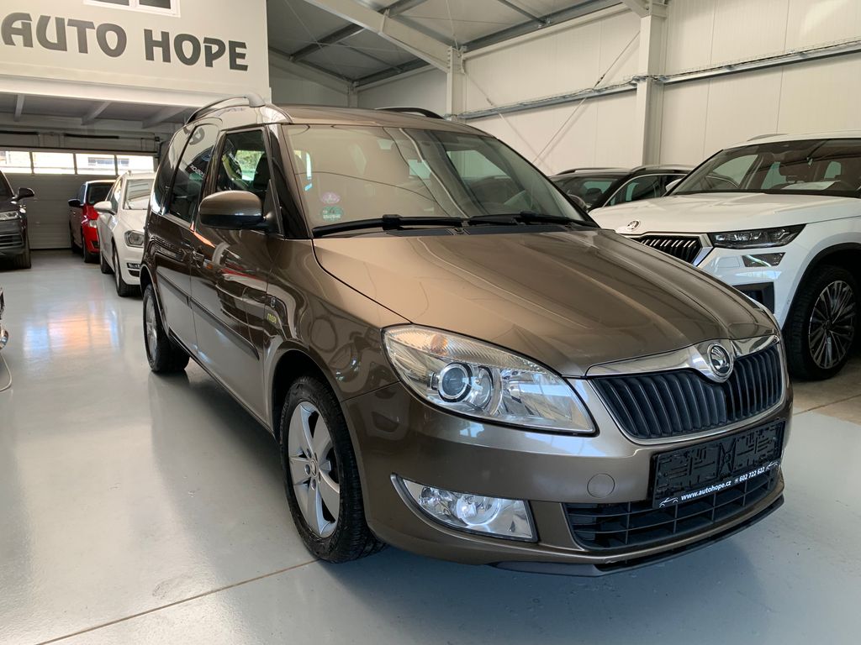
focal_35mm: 26
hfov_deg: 67.3
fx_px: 647
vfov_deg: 53.1
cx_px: 430
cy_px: 322
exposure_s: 1/121
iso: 64
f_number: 1.8
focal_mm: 4.25
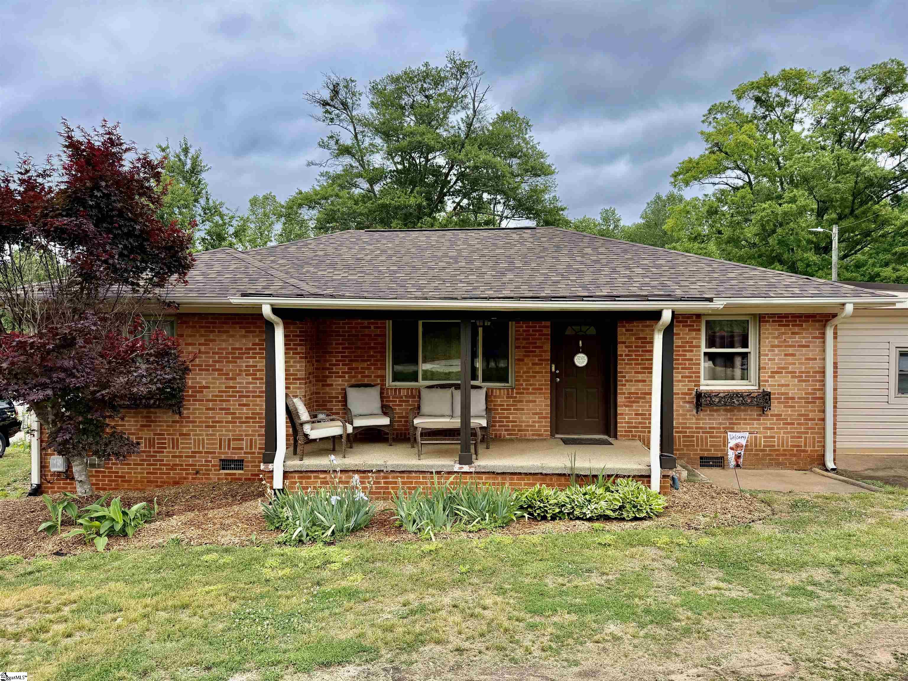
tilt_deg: -0.9
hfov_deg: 71.6
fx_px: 630
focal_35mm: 24
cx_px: 454
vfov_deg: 56.8
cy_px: 340
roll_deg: +0.1
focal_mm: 6.76
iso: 100
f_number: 1.78
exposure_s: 1/1949
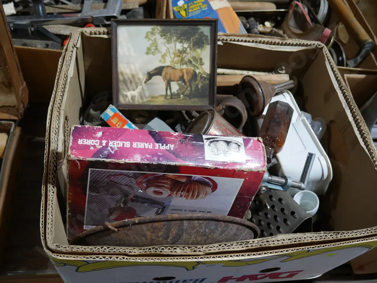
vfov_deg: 46.8
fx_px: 327
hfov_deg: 59.9
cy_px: 142
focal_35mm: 30
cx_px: 188
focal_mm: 15
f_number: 3.6
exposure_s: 1/60
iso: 250
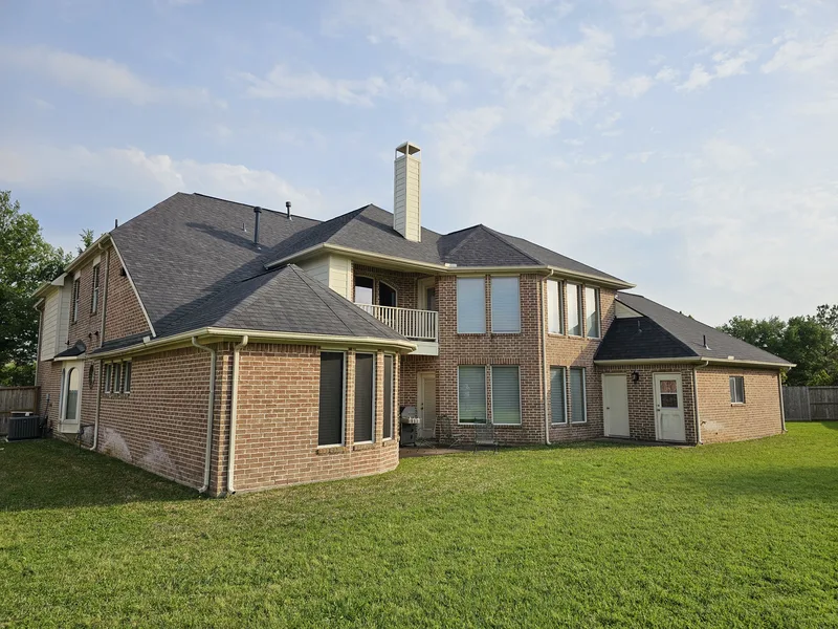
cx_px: 419
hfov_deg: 73.9
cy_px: 314
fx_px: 557
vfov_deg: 58.9
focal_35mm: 23
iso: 10
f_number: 1.7
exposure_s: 1/1139
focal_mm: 6.3
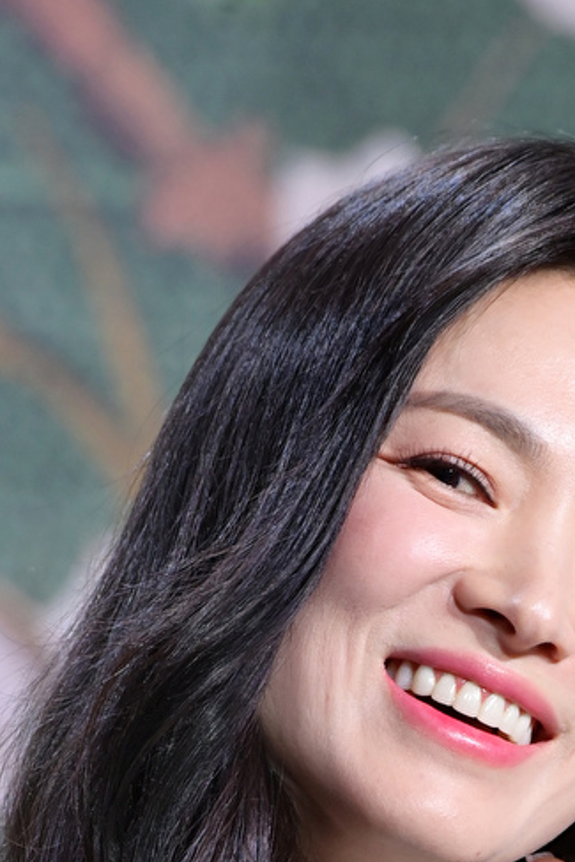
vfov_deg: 1.9
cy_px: 1109
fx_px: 25424
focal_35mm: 1062
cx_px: 445
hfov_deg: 1.3
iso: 2500
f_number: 6.3
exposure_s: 1/200
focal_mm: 370
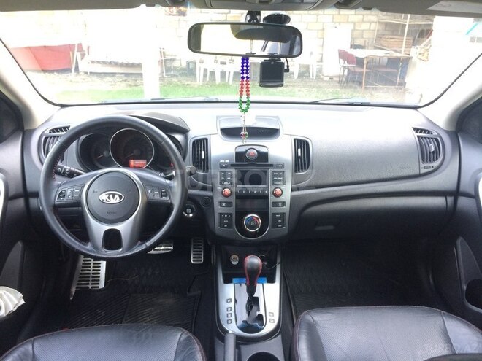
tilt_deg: -20.2
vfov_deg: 48.2
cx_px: 241
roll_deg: +0.3
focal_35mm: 29
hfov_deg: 61.7
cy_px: 180
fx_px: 404
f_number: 2.2
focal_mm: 4.15
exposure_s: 1/33
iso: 125
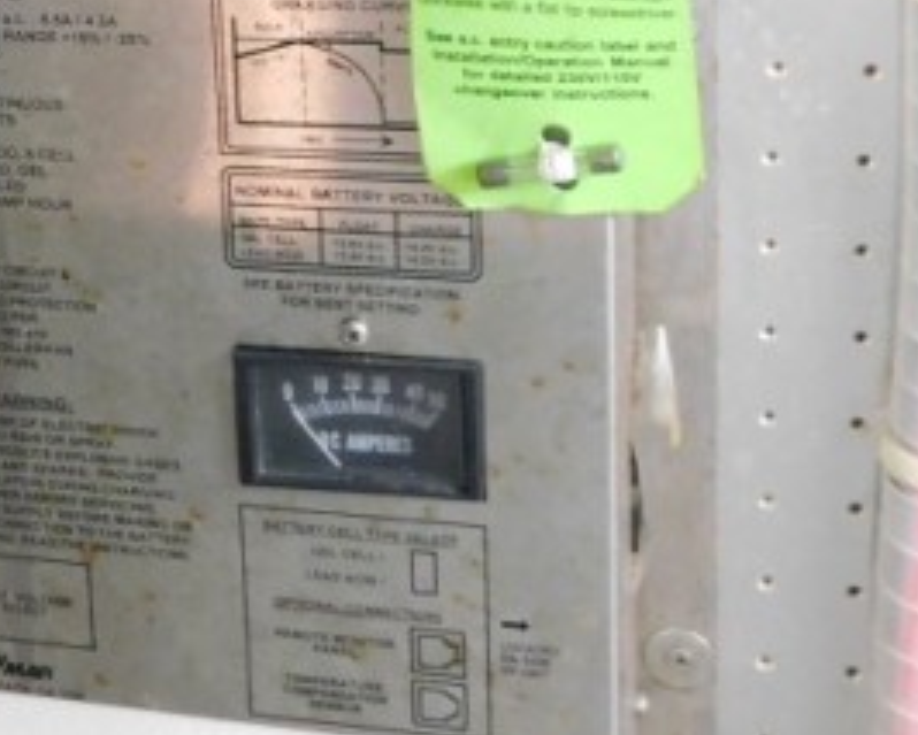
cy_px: -152
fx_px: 2392
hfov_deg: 20.6
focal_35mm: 88
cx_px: -104
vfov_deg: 16.7
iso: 500
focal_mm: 5.3
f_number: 3.2
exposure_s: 1/8
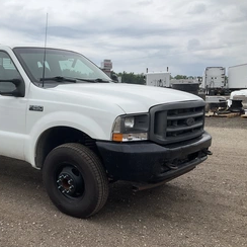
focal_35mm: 42
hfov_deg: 38.5
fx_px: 339
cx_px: 50
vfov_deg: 40.0
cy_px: 130
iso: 25
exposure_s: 1/1279
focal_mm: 3
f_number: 1.8
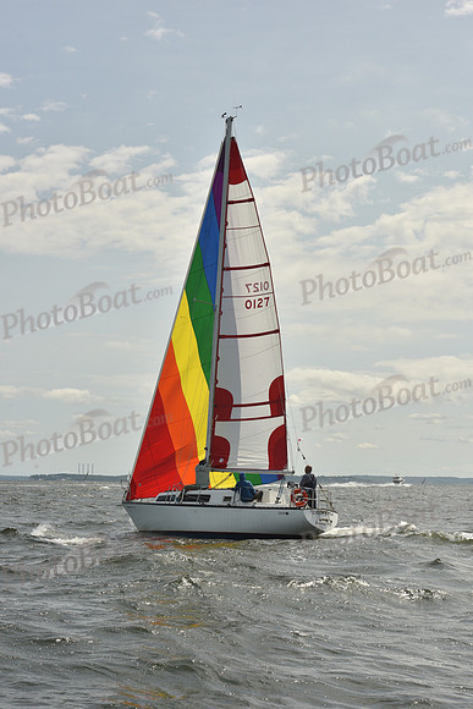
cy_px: 354
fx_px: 1379
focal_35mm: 70
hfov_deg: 19.5
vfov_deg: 28.8
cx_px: 236
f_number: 10
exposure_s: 1/800
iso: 250
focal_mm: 70
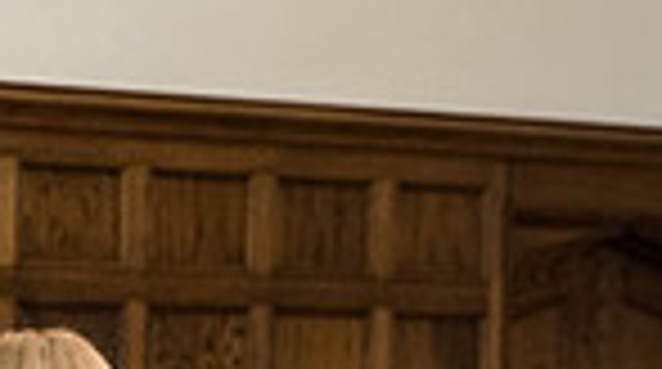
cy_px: 727
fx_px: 4432
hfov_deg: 8.4
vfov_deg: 4.7
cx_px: -288
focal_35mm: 253
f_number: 4
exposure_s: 1/50
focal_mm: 40.7
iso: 1600
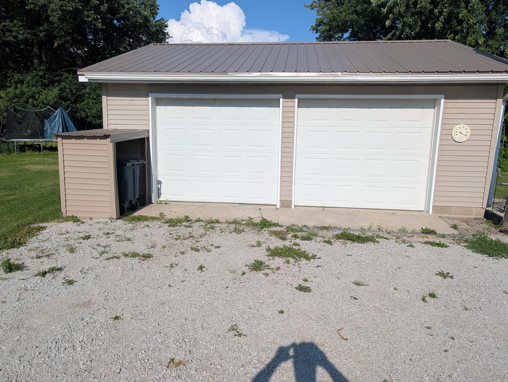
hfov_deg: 71.5
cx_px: 254
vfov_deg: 56.9
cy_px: 191
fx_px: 353
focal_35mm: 24
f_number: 1.68
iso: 28
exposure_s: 1/2632
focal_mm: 6.9
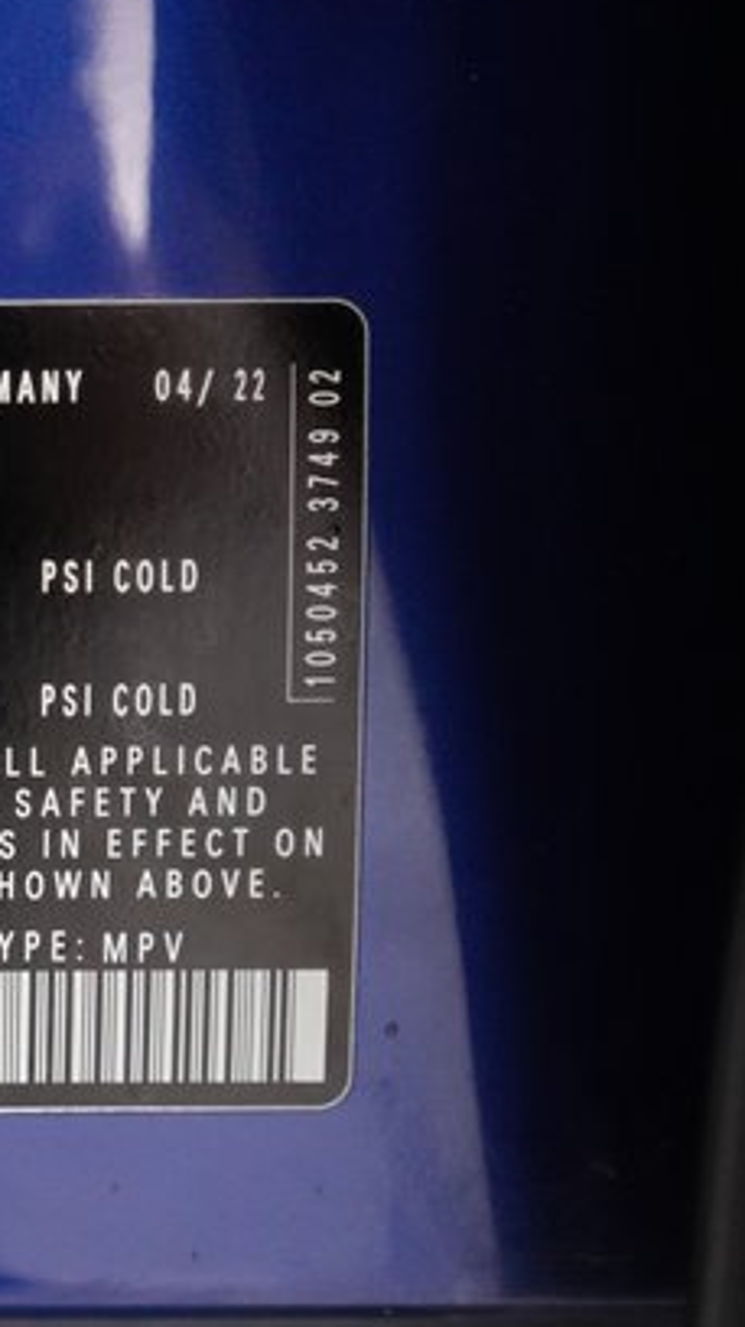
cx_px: -277
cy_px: 644
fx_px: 1618
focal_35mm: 46
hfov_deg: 22.6
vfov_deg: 44.6
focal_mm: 28
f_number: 4
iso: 10000
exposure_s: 1/100
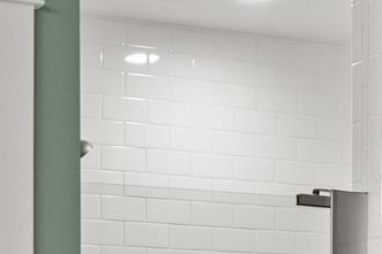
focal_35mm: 113
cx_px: 114
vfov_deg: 11.2
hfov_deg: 18.0
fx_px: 1198
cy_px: 464
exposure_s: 1/2
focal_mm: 10
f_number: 7.1
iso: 400
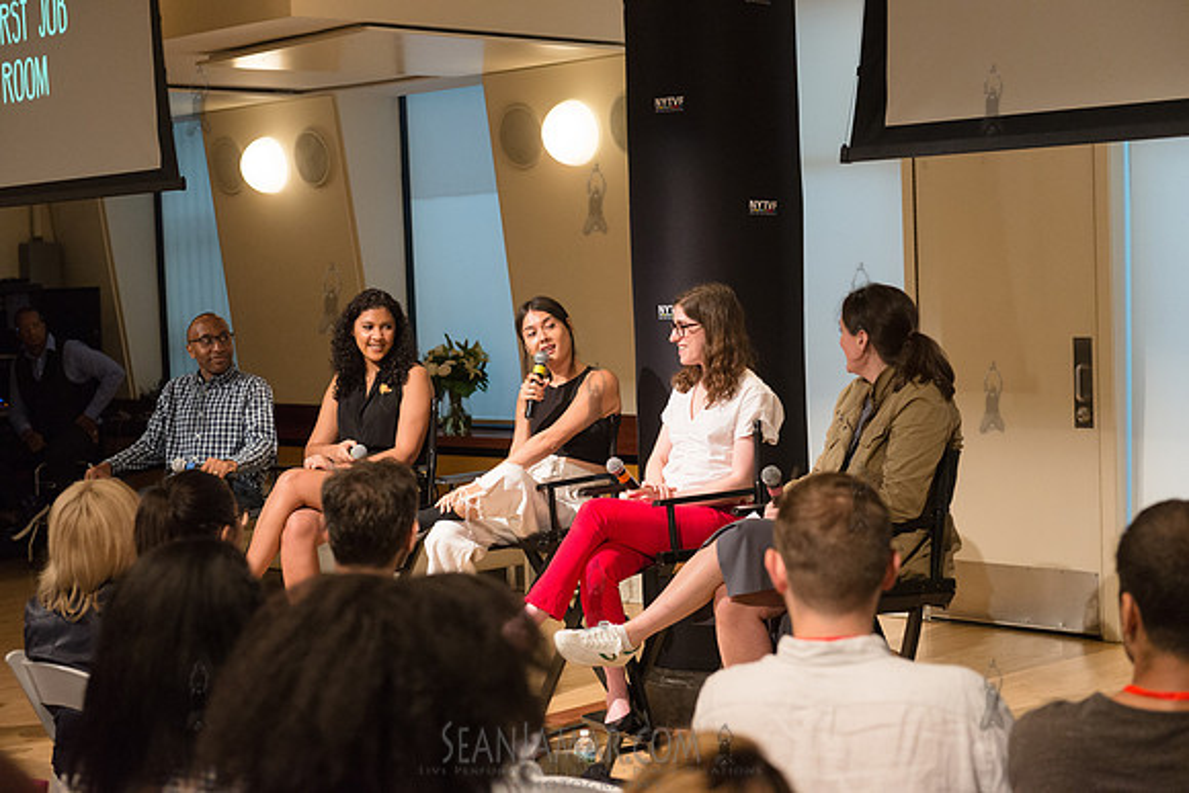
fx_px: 2048
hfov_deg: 32.4
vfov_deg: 21.9
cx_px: 594
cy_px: 396
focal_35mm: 62
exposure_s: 1/250
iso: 2500
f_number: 4
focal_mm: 62
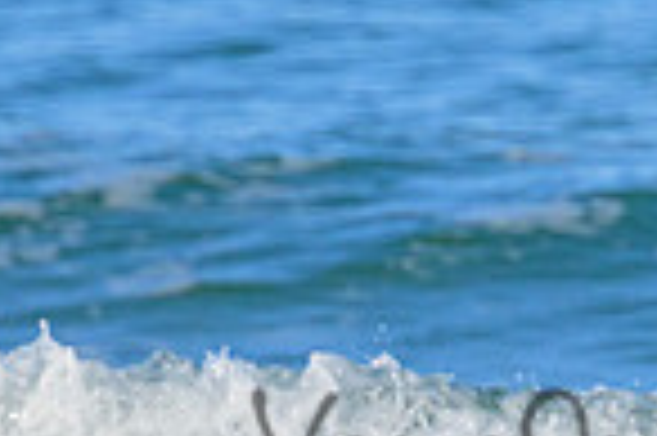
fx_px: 57896
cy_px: 420
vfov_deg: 0.4
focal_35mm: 3176
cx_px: 716
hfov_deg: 0.7
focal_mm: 800
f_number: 11
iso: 2200
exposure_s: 1/1250
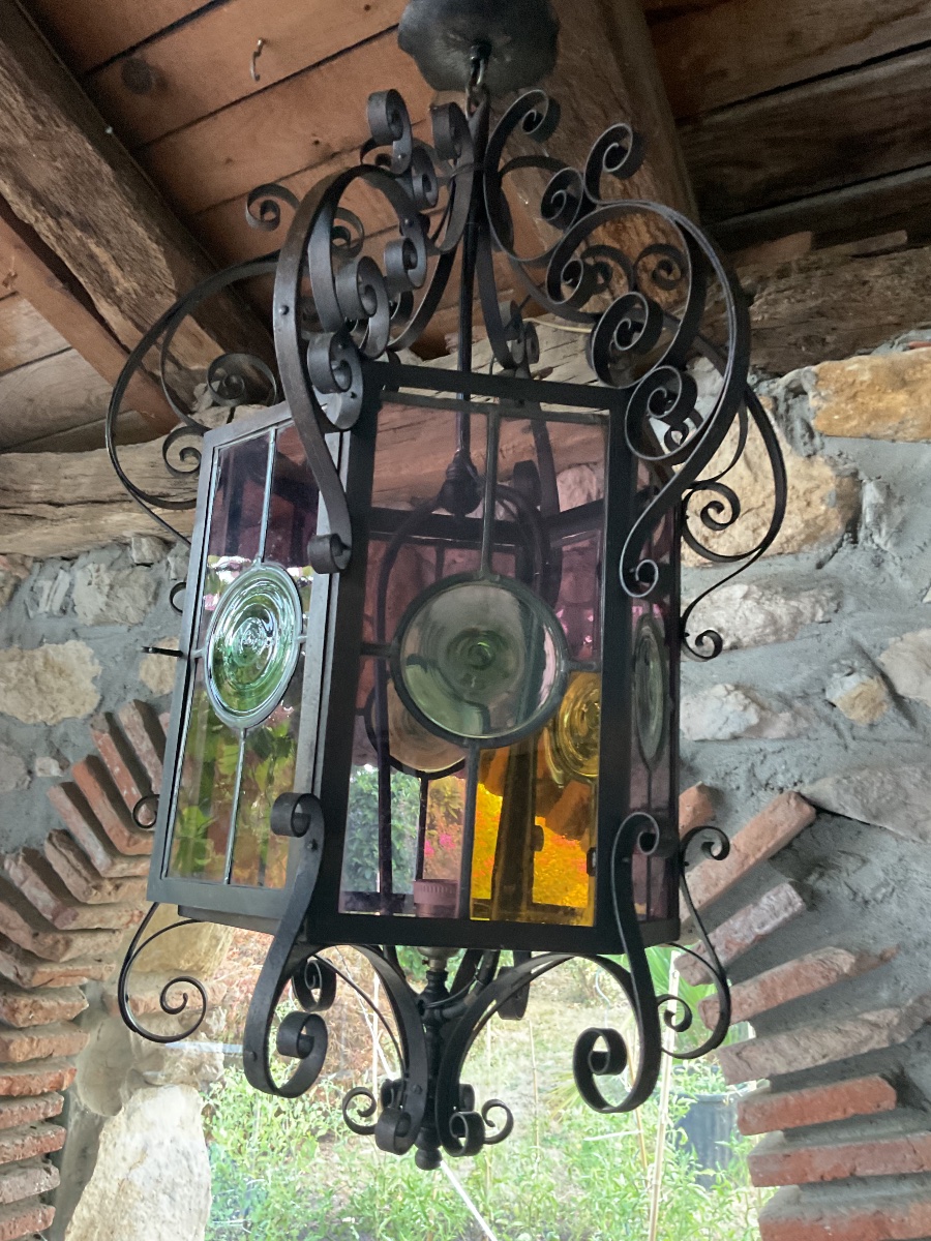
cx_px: 466
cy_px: 620
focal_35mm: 29
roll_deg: -2.4
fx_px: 1040
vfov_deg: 61.7
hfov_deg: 48.2
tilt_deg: +13.4
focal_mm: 3
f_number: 1.8
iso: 320
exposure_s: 1/40
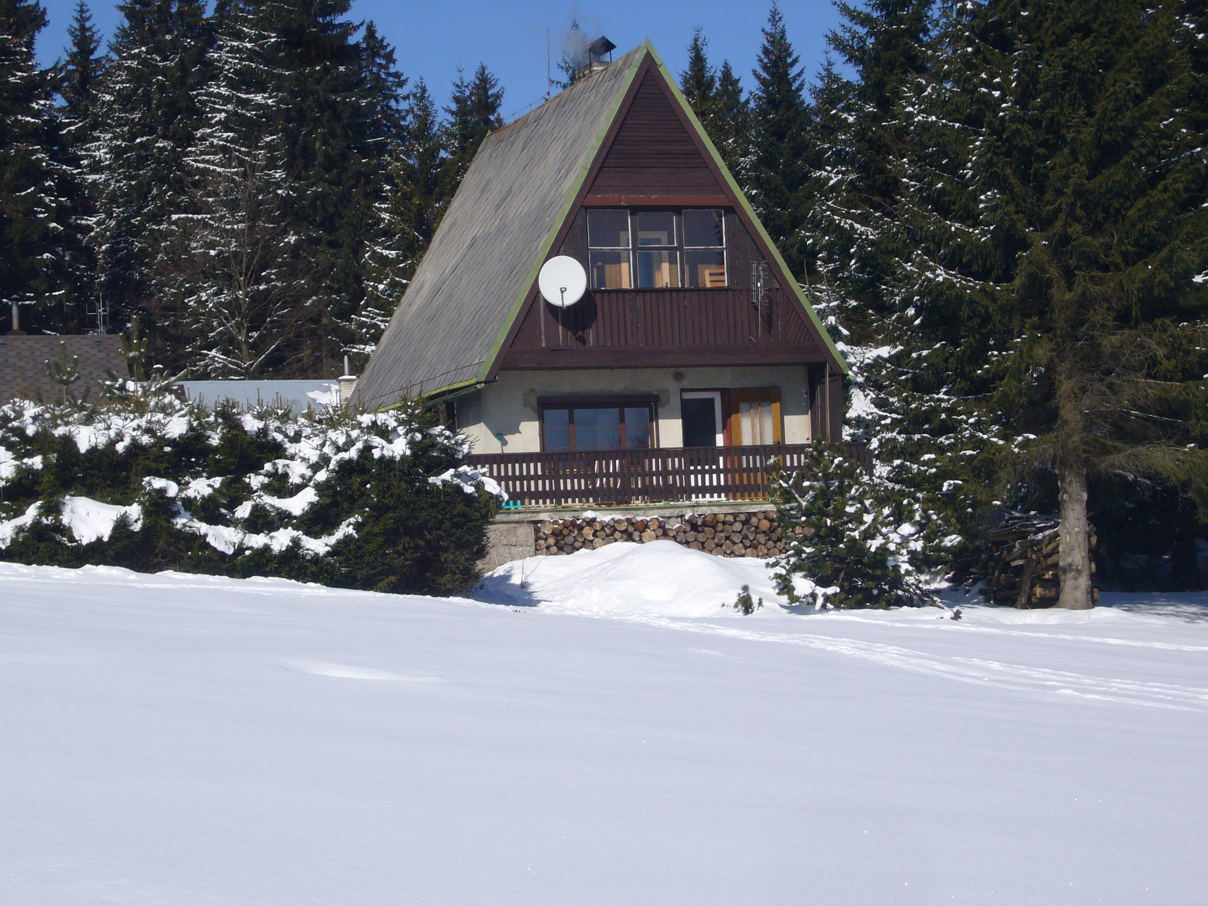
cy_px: 453
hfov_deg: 20.9
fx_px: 3280
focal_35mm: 94
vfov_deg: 15.7
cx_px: 604
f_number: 11
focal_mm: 15.5
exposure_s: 1/250
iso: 80
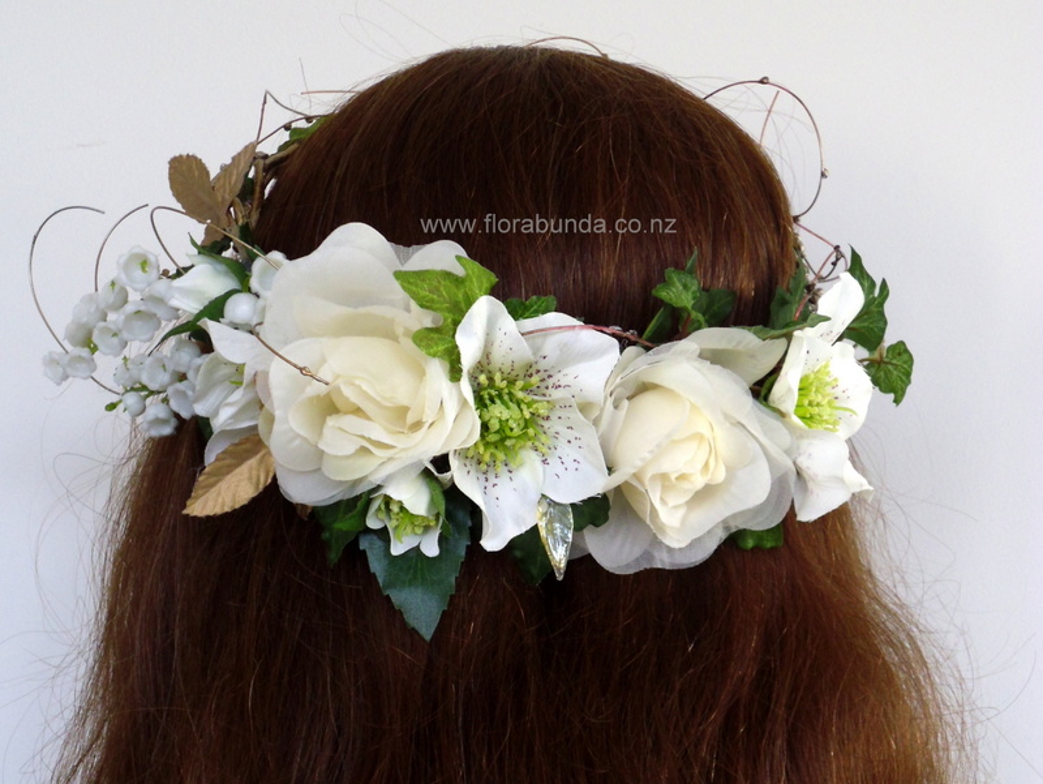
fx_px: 1688
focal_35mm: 56
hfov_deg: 34.3
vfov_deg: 26.1
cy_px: 392
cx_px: 522
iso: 100
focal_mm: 10.04
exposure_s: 1/36
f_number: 4
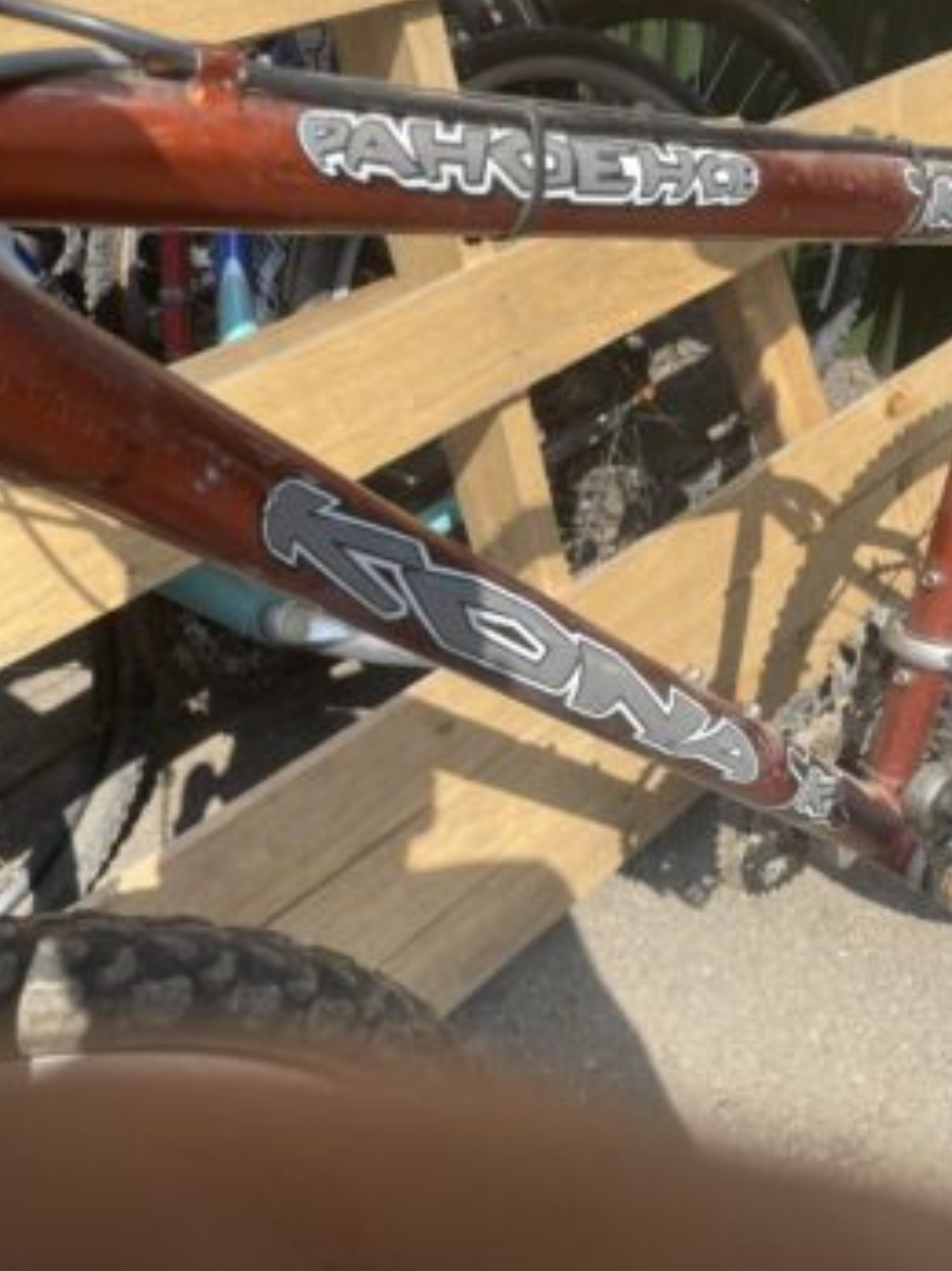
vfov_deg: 65.3
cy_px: 619
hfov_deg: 51.3
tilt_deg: -43.5
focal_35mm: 27
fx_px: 991
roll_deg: +1.8
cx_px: 469
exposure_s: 1/1689
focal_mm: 4.2
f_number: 1.6
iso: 32
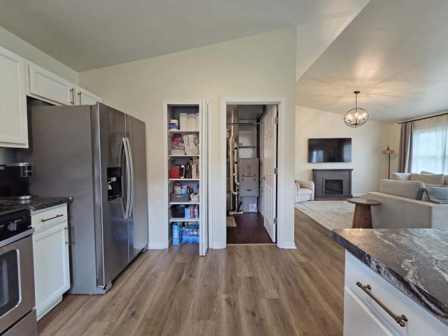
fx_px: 168
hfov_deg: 106.2
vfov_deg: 89.9
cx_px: 224
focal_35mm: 13
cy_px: 168
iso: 200
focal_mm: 2.2
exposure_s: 1/60
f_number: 2.2
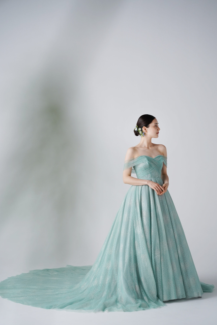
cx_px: 107
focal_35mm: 56
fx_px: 506
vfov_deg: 35.6
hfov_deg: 24.2
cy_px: 164
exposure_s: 1/200
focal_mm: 55
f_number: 3.5
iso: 640
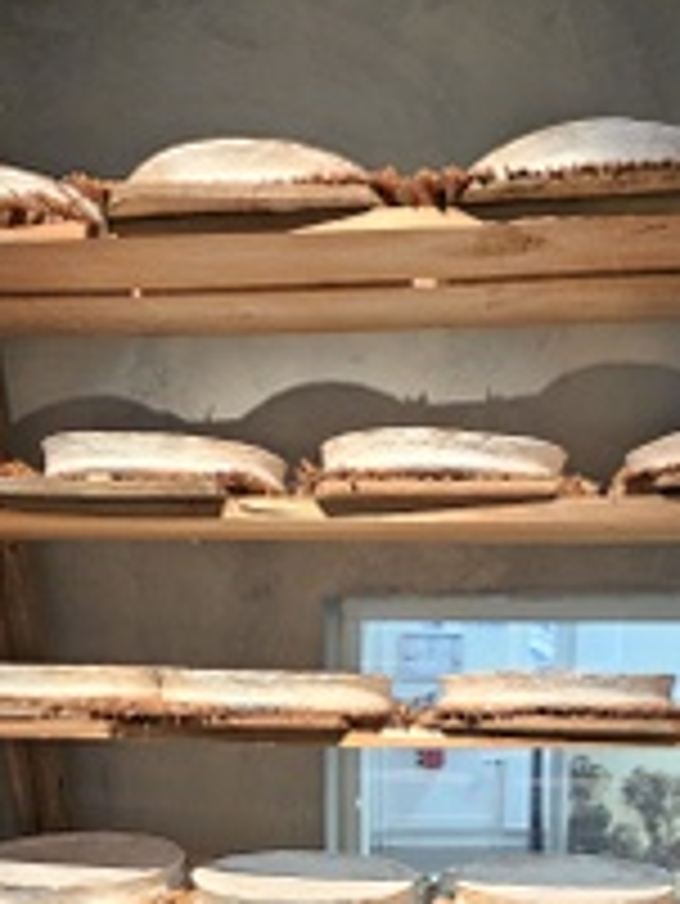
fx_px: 811
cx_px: 437
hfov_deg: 45.0
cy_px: 873
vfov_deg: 49.4
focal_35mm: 31
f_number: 2.2
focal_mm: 2.2
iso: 320
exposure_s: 1/33
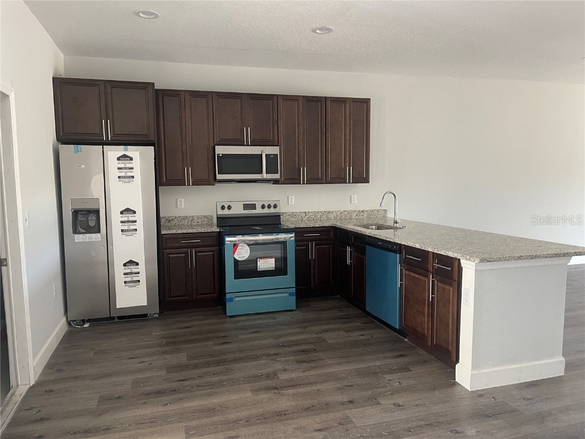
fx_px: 439
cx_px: 292
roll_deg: +0.8
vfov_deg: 53.1
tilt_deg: -6.7
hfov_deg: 67.3
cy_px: 220
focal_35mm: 26
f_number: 1.6
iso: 250
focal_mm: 5.1
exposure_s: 1/60
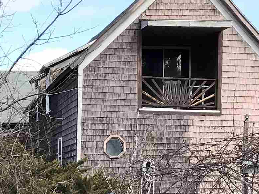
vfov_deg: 12.9
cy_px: 275
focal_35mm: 110
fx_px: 823
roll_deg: -0.4
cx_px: 46
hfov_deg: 17.7
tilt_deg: -2.7
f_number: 1.8
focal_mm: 3.99
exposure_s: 1/1053
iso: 20
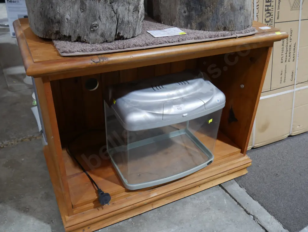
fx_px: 303
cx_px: 154
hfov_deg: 53.9
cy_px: 116
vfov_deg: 41.8
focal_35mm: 34
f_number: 4
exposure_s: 1/60
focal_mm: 17
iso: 640
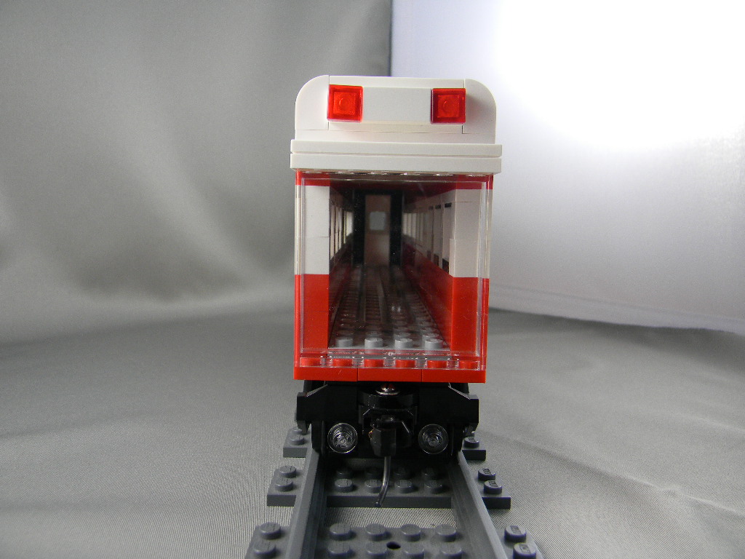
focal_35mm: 28
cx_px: 372
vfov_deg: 49.7
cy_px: 280
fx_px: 603
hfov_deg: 63.4
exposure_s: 1/30
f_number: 3.5
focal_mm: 5
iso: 142
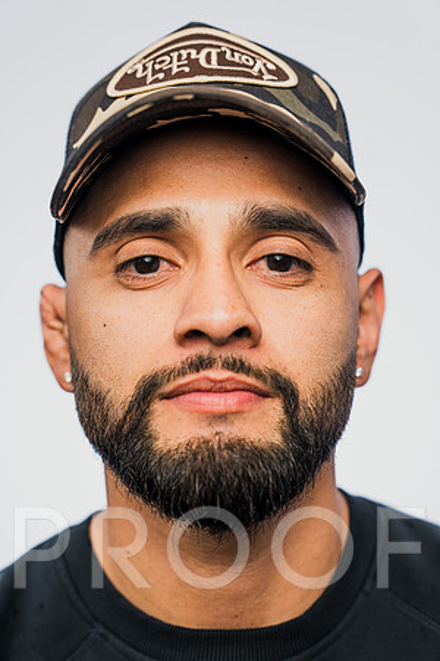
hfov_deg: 19.5
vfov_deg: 28.8
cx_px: 220
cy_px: 330
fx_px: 1283
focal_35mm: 70
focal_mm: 70
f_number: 4
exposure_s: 1/250
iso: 100
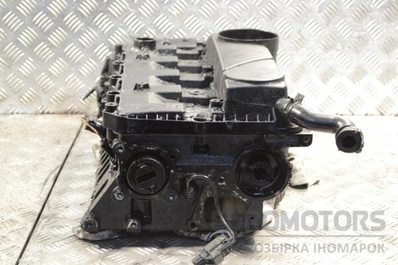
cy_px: 132
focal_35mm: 78
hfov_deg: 26.0
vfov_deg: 17.5
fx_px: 862
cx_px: 199
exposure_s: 1/30
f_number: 5.6
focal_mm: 52
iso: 1100
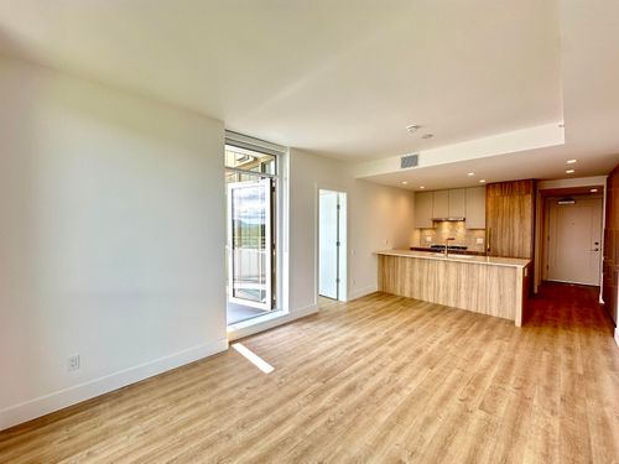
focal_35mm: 14
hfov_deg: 102.1
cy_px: 232
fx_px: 250
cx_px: 310
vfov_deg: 85.7
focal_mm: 2.22
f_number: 2.2
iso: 50
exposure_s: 1/99
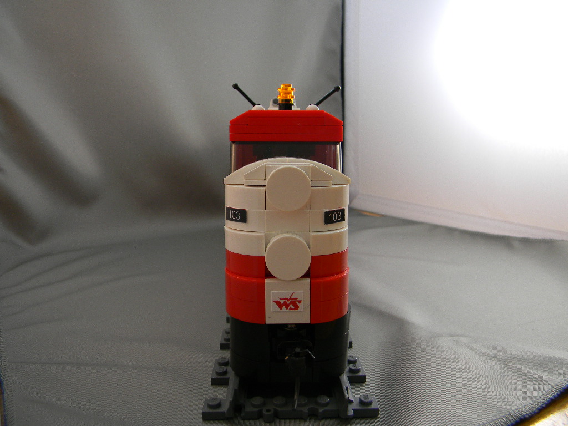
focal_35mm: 28
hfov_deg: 63.4
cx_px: 284
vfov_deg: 49.7
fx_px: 459
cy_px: 213
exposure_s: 1/30
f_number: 3.5
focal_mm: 5
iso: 115
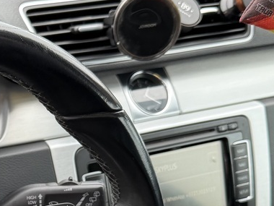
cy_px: 275
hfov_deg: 18.3
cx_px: -68
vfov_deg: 14.0
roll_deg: -5.2
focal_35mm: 101
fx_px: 799
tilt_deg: -36.4
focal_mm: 6.76
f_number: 1.78
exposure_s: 1/278
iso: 100
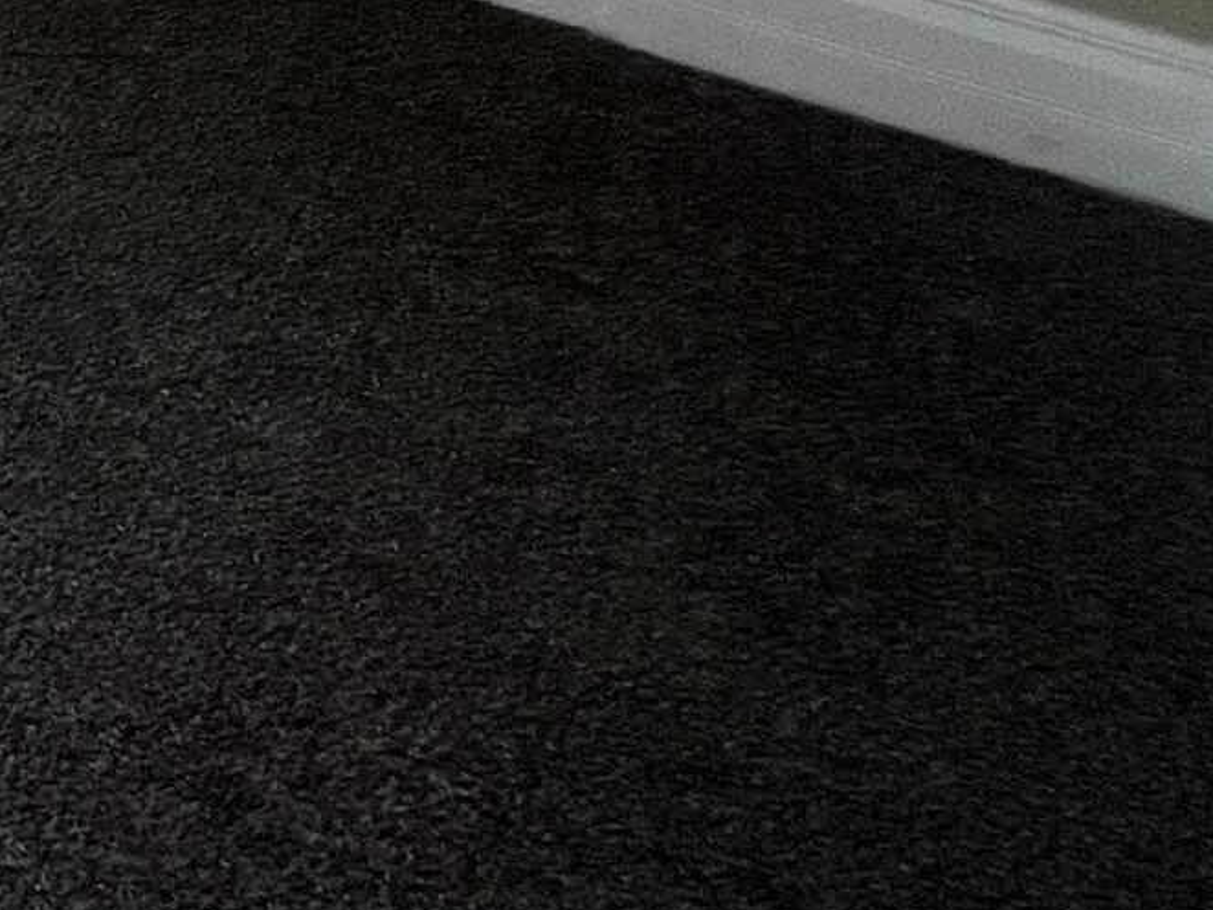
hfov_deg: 17.1
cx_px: -1448
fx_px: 2068
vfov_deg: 16.5
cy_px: -1051
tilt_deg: -4.5
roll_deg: -0.3
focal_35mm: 59
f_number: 1.8
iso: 32
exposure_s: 1/179
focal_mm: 1.57
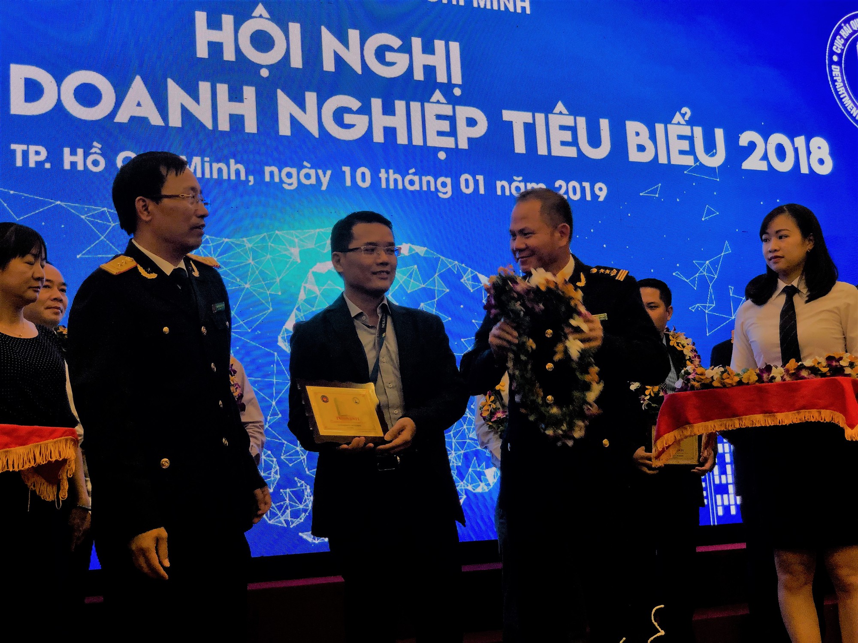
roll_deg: +3.2
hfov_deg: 36.8
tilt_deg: +7.2
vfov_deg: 28.0
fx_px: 1289
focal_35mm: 52
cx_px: 429
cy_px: 322
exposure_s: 1/50
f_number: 2.4
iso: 64
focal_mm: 6
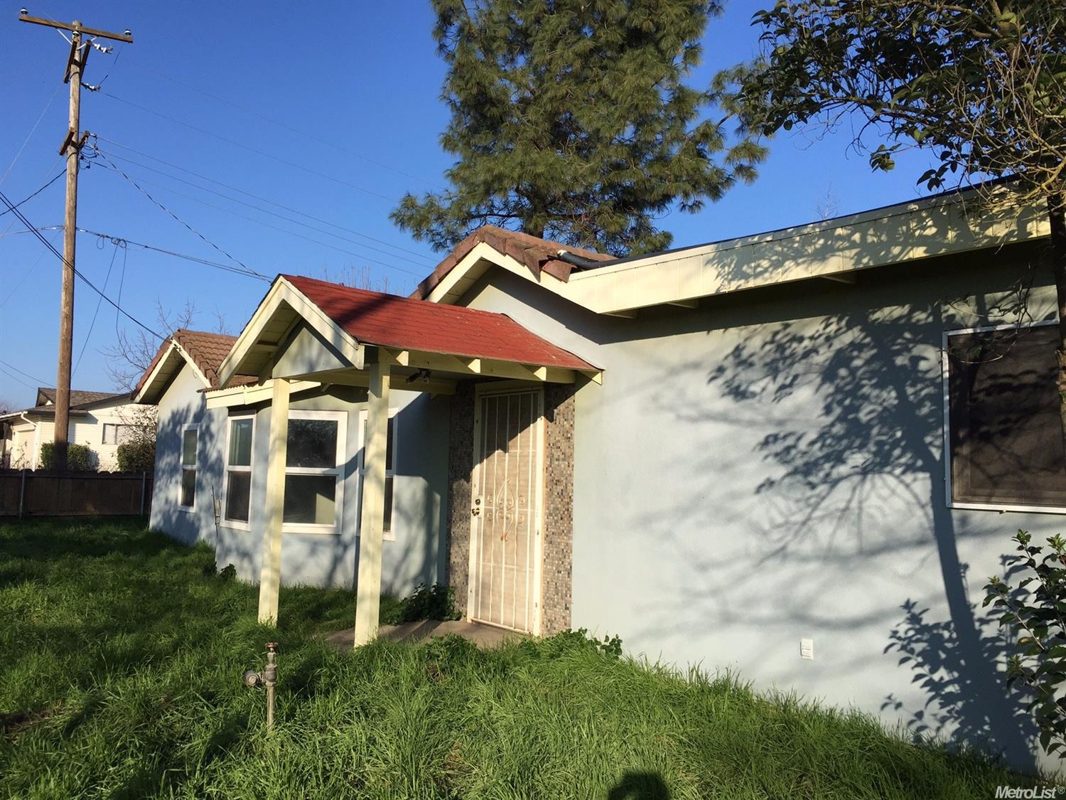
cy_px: 400
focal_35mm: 29
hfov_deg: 61.7
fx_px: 893
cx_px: 533
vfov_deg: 48.2
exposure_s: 1/2083
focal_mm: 4.15
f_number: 2.2
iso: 32
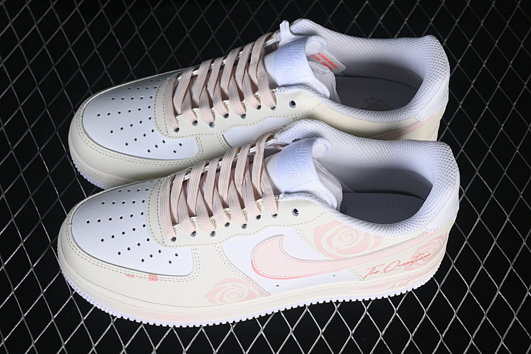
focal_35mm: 75
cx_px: 266
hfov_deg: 27.0
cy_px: 177
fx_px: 1106
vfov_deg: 18.2
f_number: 7.1
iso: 160
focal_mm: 50
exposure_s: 1/80
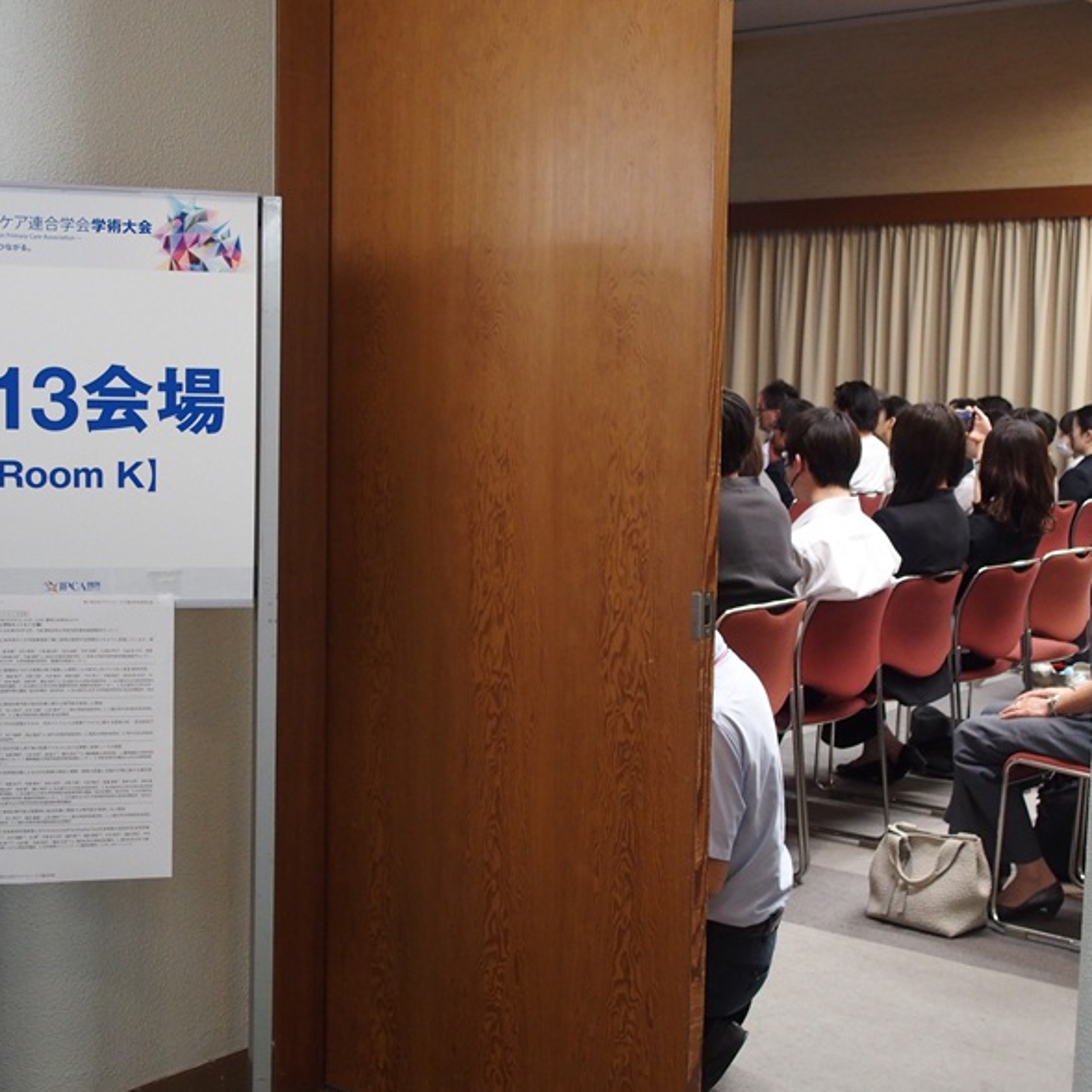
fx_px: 1785
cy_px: 544
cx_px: 526
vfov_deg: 34.0
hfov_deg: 34.0
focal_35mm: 50
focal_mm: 9
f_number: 2.8
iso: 500
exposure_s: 1/40
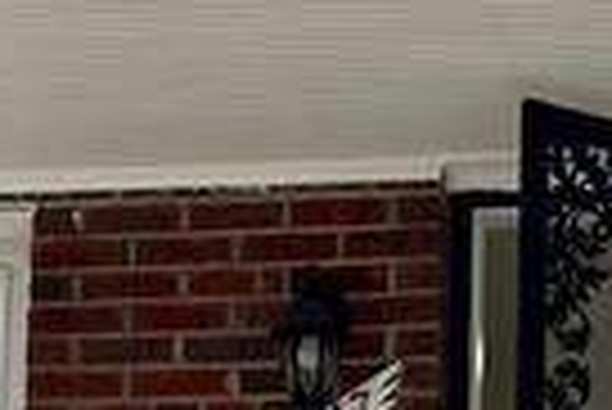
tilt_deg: +10.5
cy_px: 734
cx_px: 360
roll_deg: -1.5
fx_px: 3659
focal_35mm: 215
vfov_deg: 6.3
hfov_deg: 9.6
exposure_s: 1/497
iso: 50
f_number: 1.5
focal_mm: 5.7
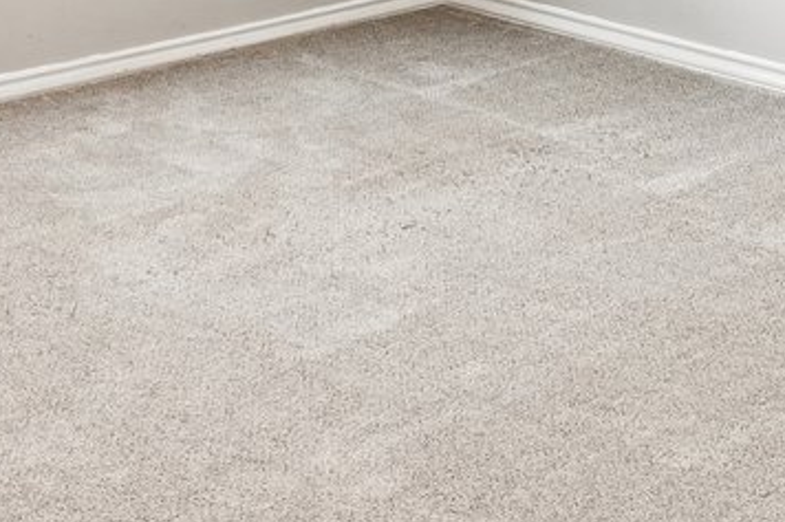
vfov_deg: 13.0
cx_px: 256
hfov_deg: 22.1
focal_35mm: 92
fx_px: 2005
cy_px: -508
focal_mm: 16
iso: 400
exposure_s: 1/15
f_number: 8
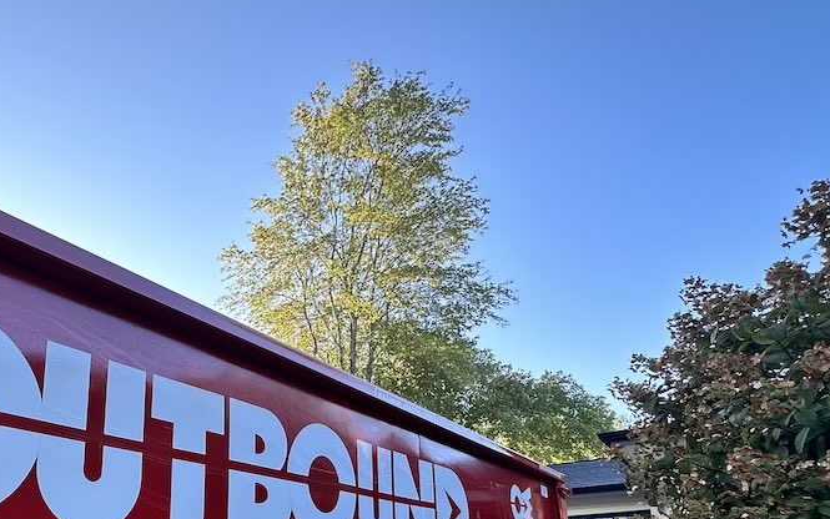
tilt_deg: +15.4
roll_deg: -1.3
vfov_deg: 43.3
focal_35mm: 27
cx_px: 267
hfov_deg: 66.3
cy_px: 435
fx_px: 611
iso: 40
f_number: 2.2
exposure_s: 1/228
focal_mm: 2.22
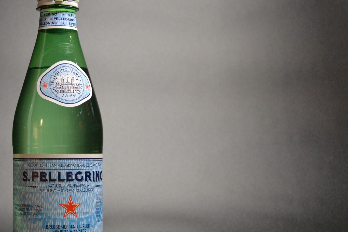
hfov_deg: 19.9
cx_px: 87
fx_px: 986
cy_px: 139
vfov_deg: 13.4
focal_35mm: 102
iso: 1100
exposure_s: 1/15
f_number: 4.8
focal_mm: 42
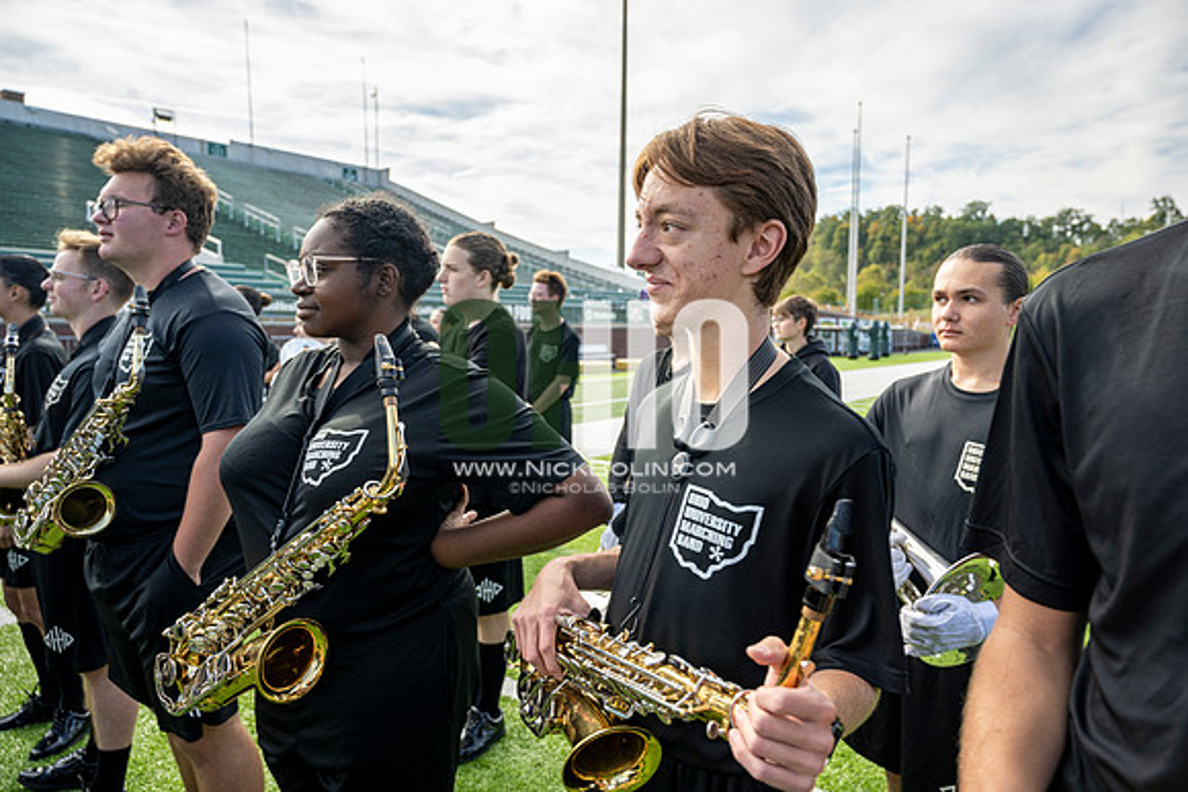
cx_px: 594
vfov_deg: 53.2
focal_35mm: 24
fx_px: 792
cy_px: 396
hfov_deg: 73.7
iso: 64
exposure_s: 1/250
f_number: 4.5
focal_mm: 24
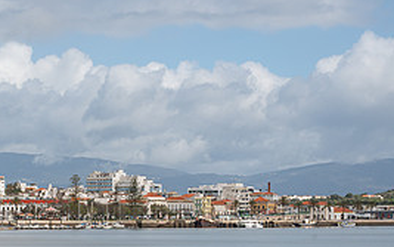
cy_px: 237
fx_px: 1665
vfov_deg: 8.4
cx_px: 120
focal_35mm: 155
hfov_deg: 13.5
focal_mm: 70
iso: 100
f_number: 13
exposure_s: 1/250
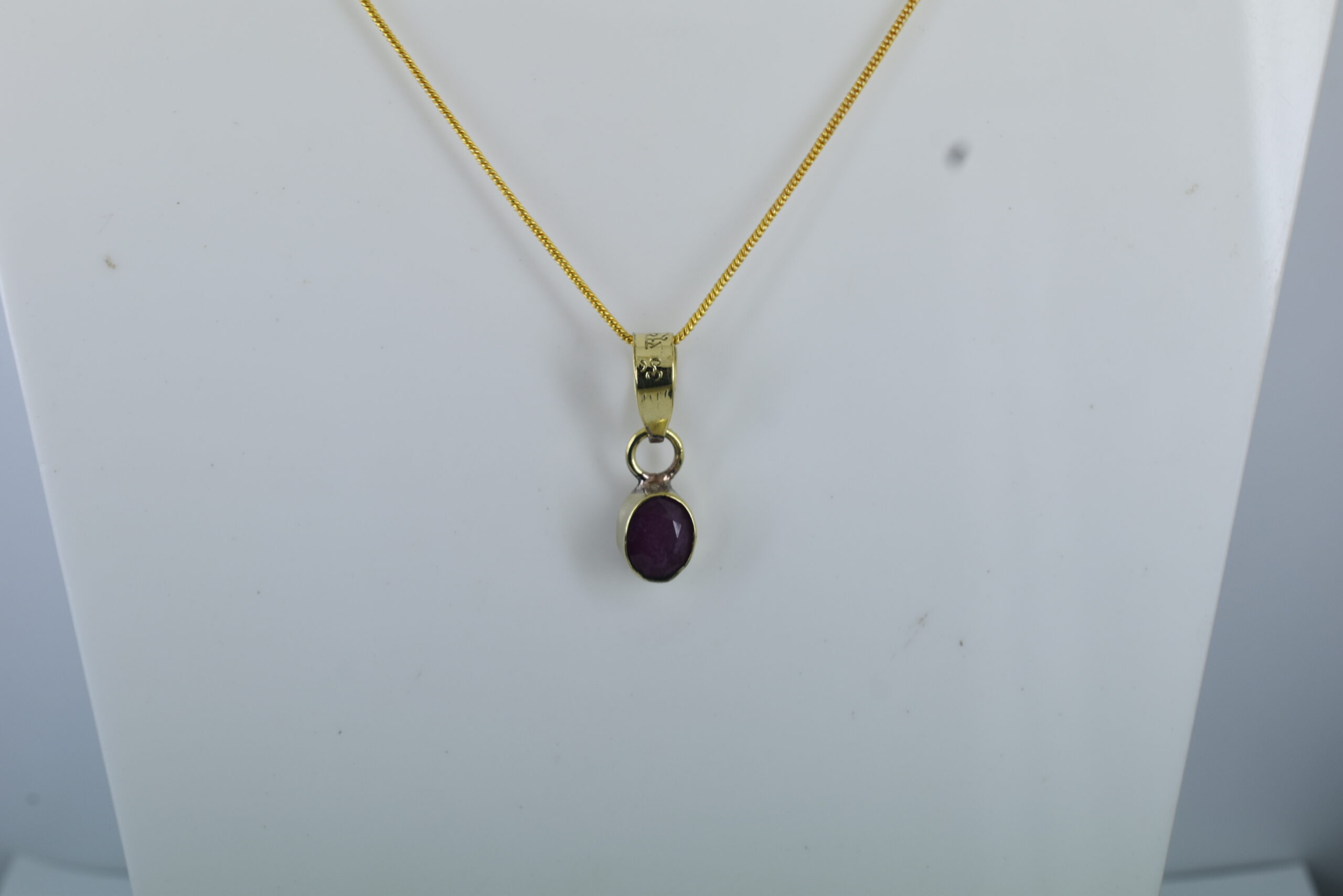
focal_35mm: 60
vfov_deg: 22.6
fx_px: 2239
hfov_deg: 33.4
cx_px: 672
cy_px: 448
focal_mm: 40
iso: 200
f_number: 9
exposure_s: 1/320
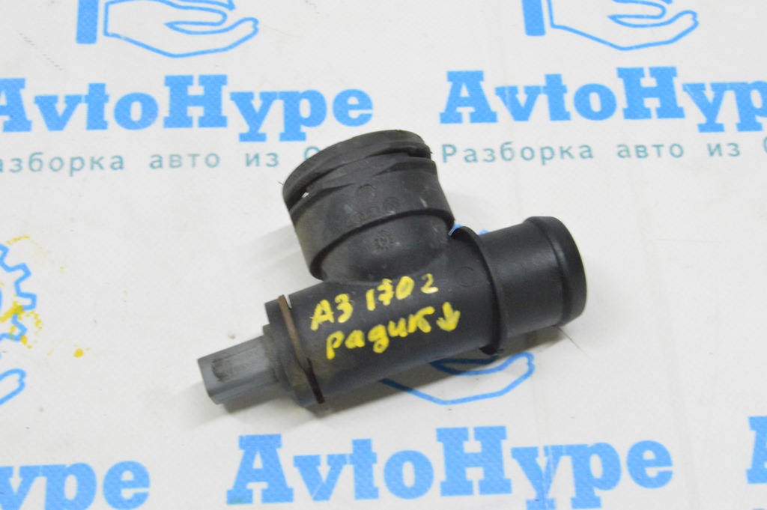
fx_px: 1341
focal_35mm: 63
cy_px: 255
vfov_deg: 21.5
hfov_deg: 31.9
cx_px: 384
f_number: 20
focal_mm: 42
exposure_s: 1/15
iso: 6400
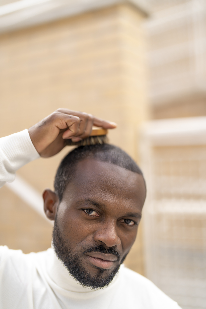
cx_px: 103
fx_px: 429
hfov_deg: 27.0
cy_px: 154
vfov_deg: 39.6
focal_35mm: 50
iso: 100
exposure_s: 1/1000
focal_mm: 50
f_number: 1.2
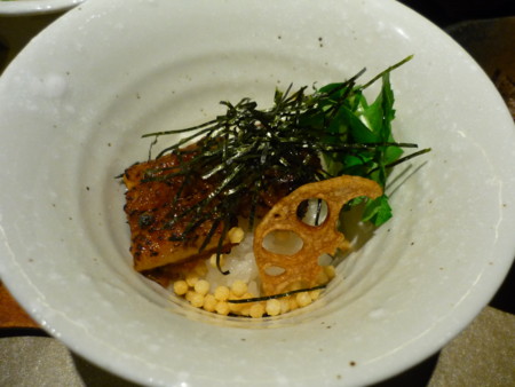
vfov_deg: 43.0
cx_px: 258
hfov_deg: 55.3
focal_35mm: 33
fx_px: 491
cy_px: 194
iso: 320
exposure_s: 1/30
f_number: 2.8
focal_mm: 5.5
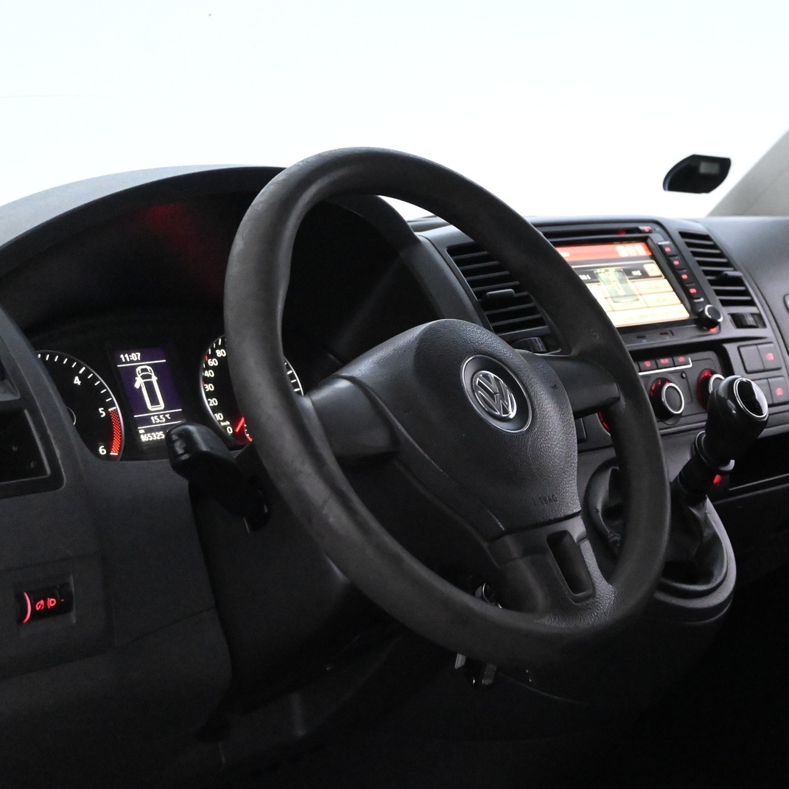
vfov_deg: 27.0
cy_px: 396
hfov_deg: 26.7
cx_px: 575
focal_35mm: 64
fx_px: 1641
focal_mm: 33
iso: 11400
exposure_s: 1/50
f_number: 5
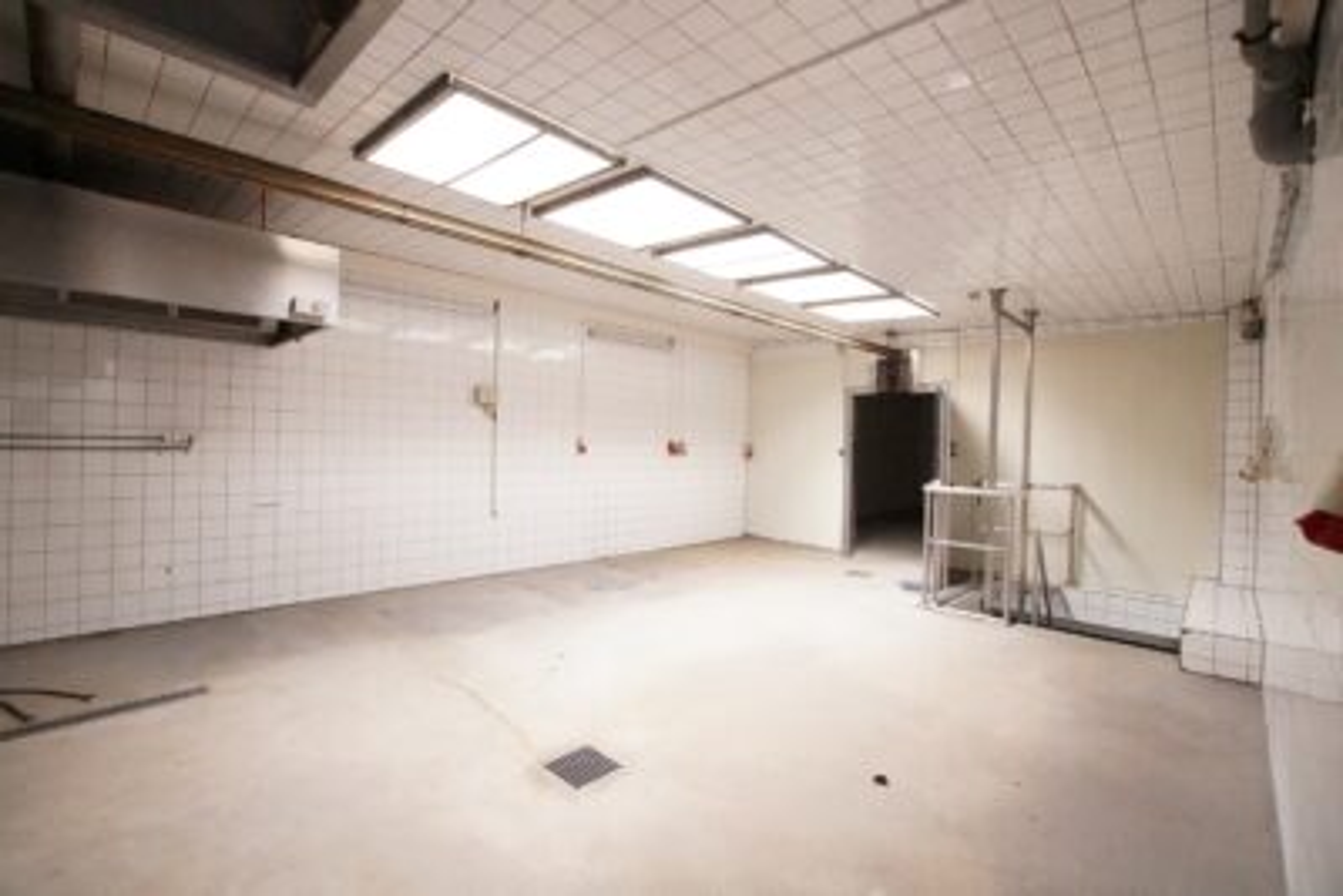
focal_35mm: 15
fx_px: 560
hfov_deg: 100.4
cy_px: 448
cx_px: 672
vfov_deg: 77.4
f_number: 3.5
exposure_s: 1/20
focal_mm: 10
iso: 6400
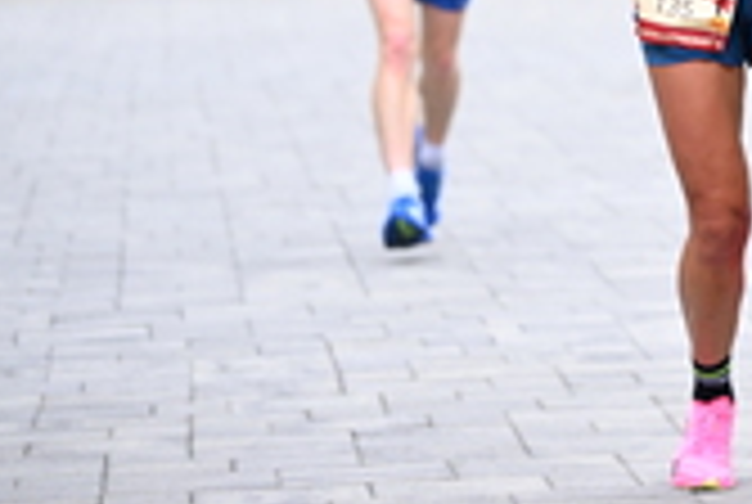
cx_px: 1157
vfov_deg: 4.0
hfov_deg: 5.9
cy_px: -290
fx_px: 7219
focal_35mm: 345
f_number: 2.8
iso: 1250
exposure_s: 1/1250
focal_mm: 105
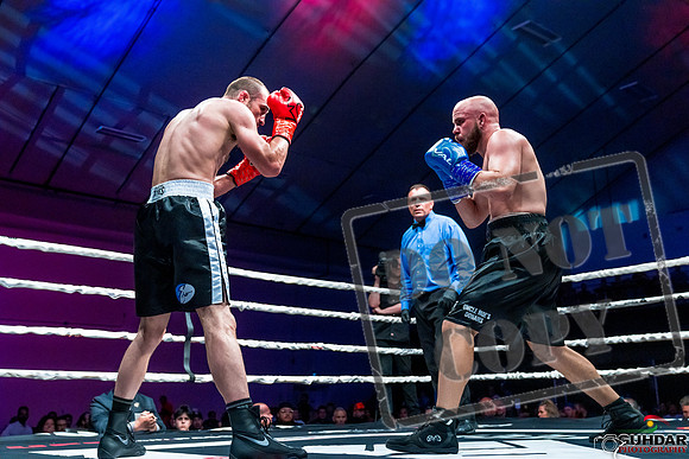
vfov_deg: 35.1
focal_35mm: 38
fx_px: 727
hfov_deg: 50.7
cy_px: 230
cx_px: 344
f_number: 4
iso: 4000
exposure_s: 1/1000
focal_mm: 38
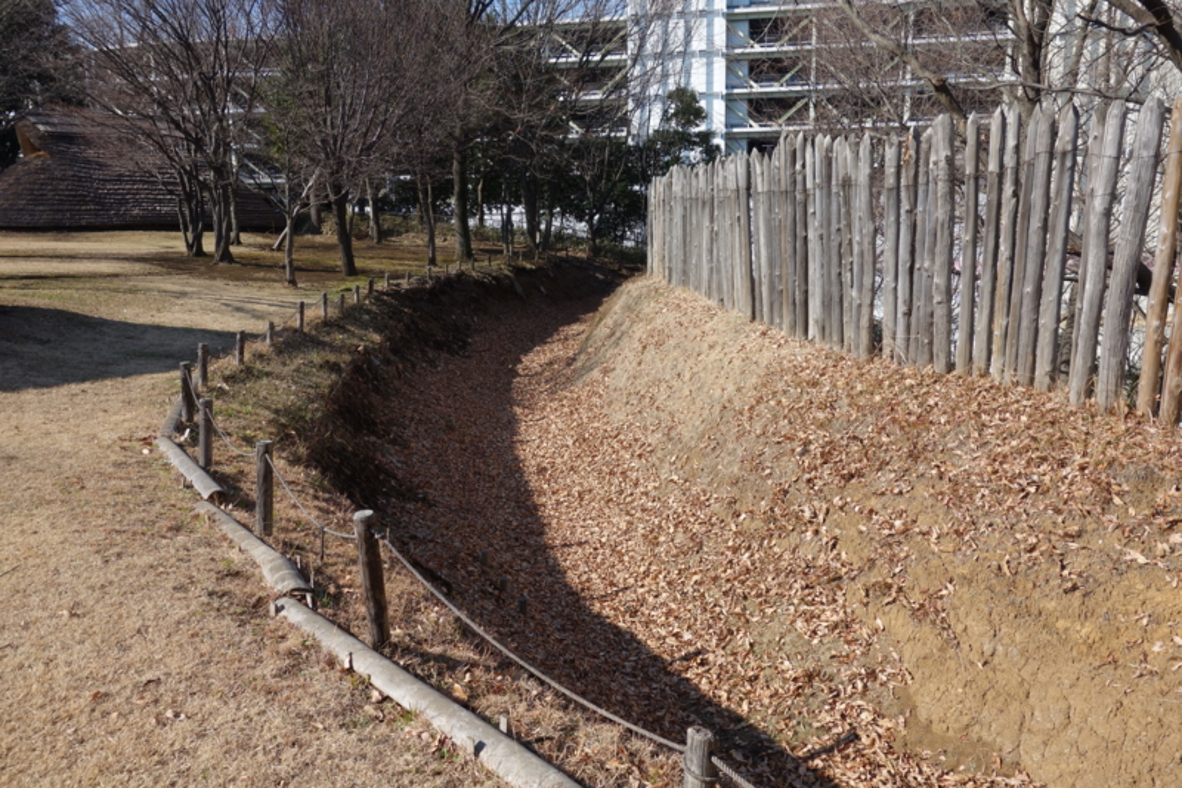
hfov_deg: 65.5
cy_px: 394
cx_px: 591
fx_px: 919
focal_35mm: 28
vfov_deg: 46.4
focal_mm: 10.4
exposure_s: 1/320
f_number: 5.6
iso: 125
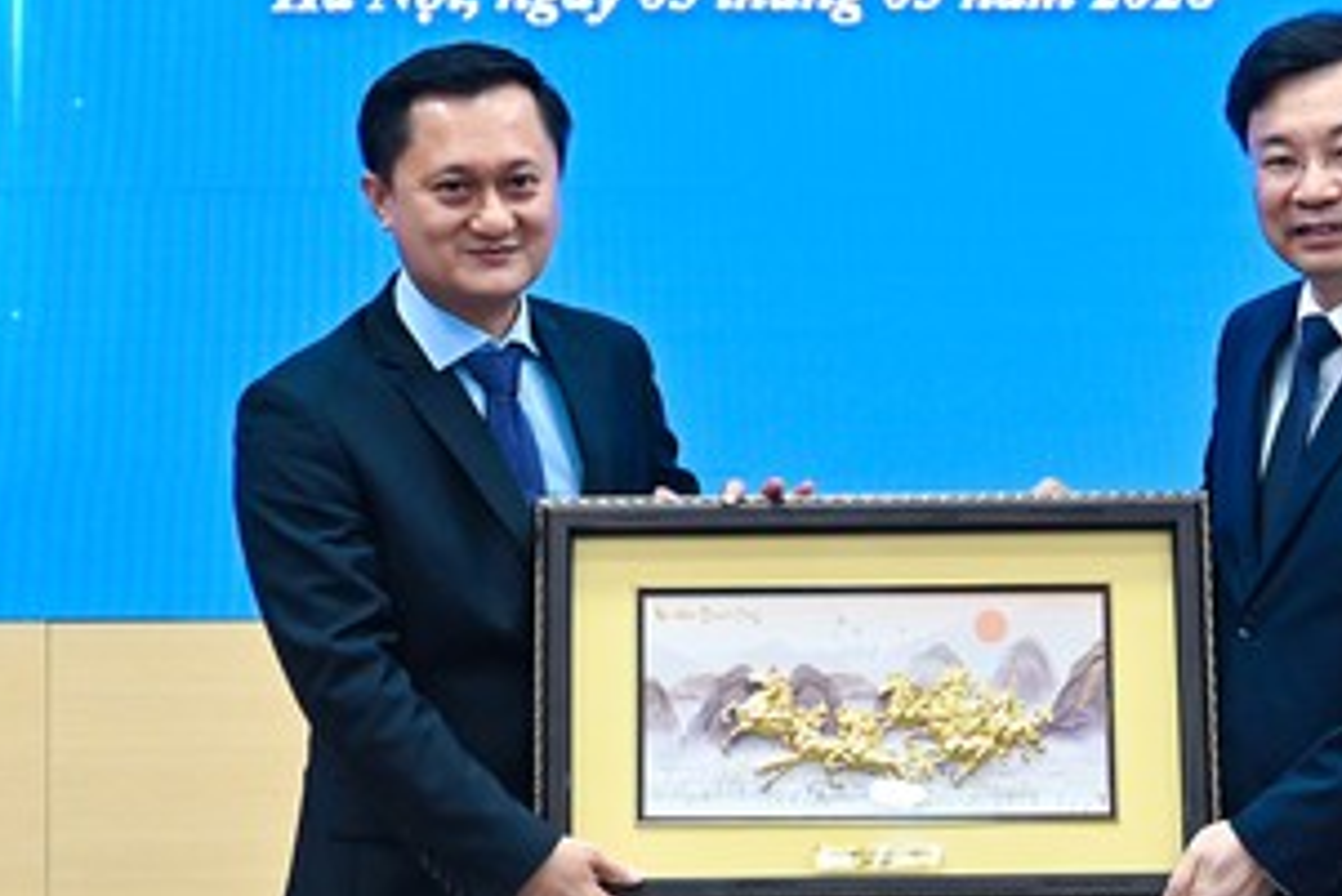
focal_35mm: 119
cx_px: 736
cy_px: 11
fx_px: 4438
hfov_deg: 17.2
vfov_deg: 11.4
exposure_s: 1/60
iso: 1600
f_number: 5.3
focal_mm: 43
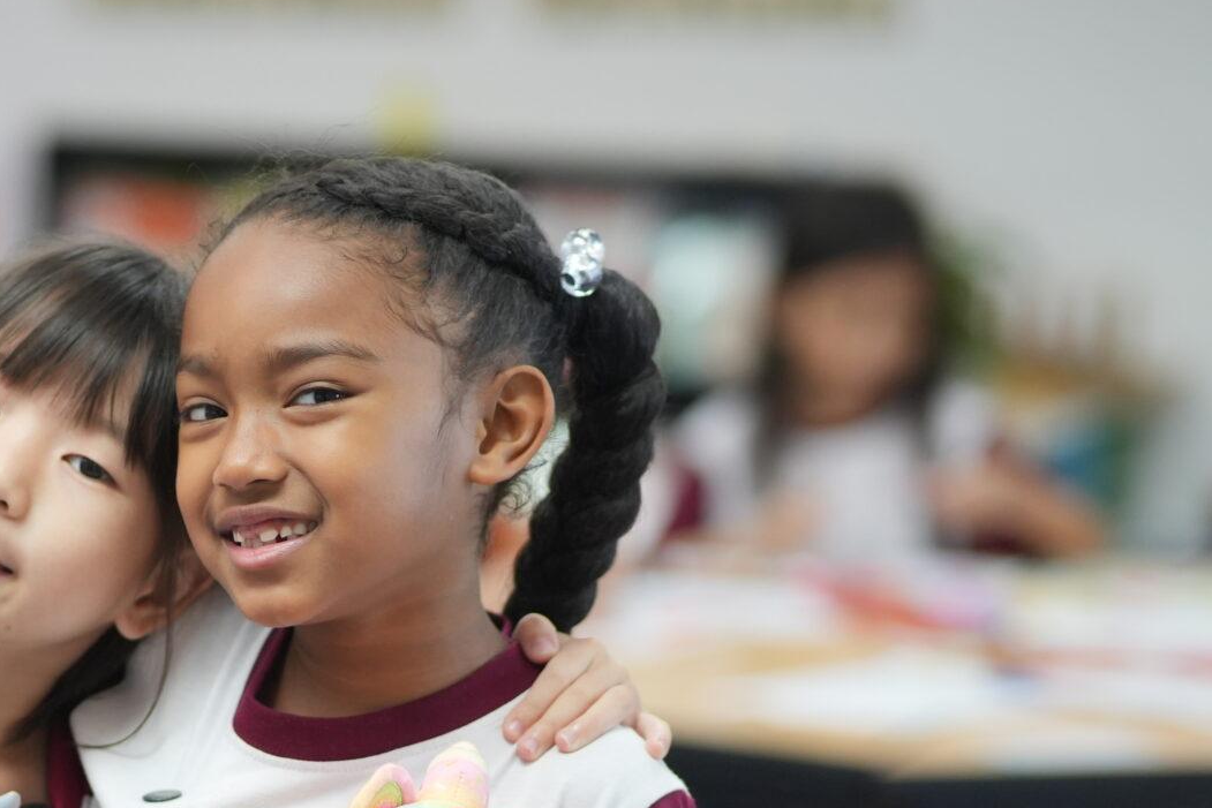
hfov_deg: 9.9
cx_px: 200
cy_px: 934
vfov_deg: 6.6
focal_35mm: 207
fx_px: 6969
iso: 1000
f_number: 1.8
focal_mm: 85
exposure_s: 1/320
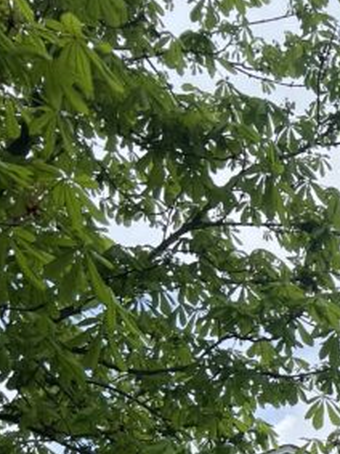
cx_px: 611
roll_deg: -0.8
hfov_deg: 14.0
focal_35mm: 94
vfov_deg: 18.3
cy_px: 701
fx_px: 1232
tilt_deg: +16.0
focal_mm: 5.7
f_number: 1.5
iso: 50
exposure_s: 1/5076
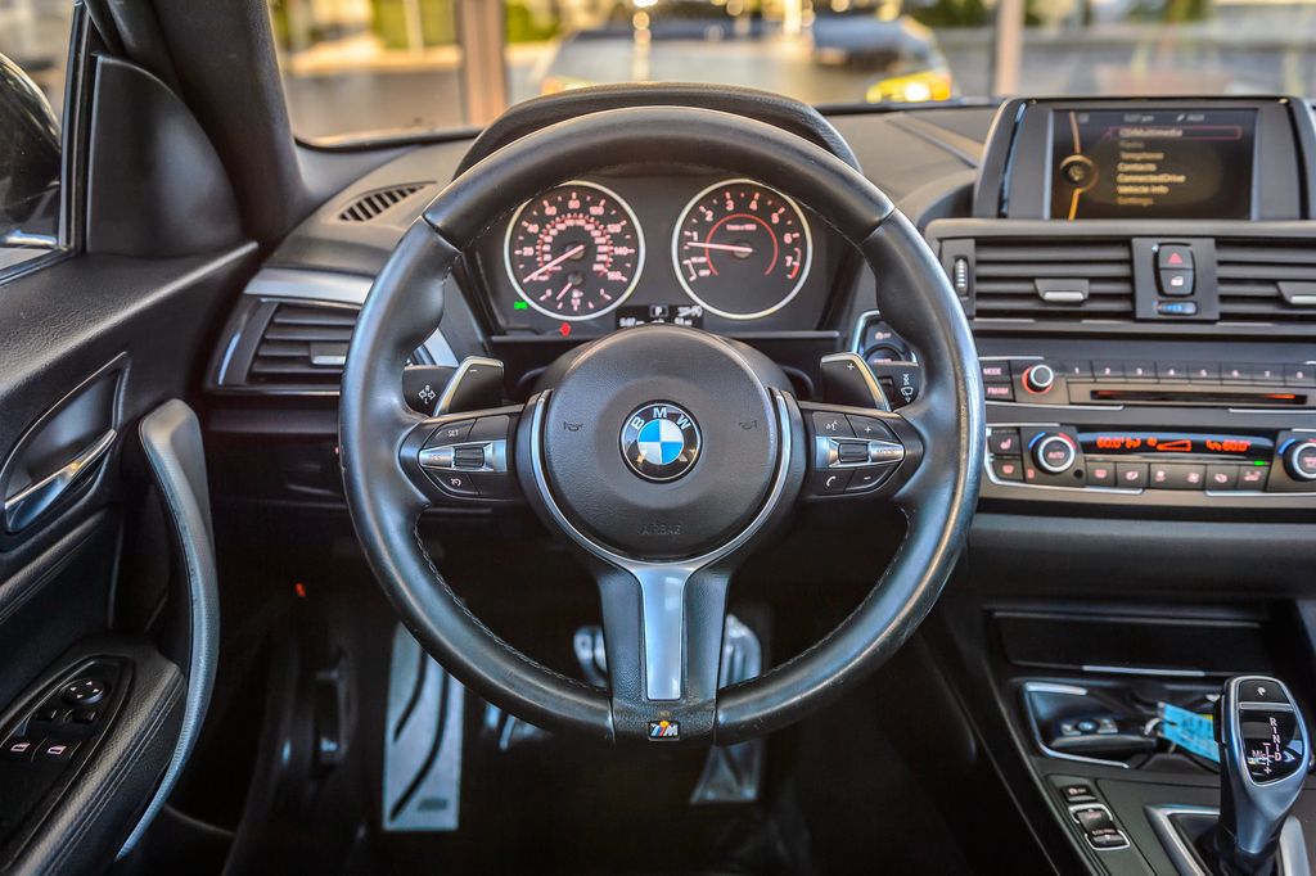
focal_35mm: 34
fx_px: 1239
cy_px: 438
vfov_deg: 39.0
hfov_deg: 55.9
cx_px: 658
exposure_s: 1/125
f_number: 4
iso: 400
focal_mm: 32
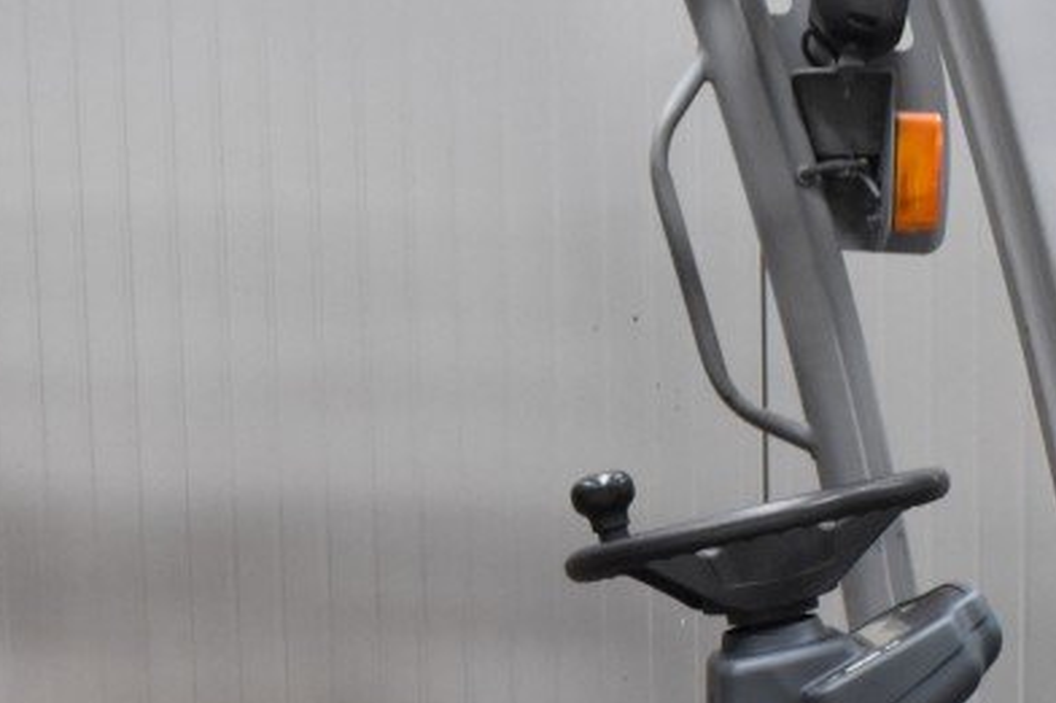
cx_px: 304
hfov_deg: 21.0
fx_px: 2830
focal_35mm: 97
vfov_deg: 13.7
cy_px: 857
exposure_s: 1/25
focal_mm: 21
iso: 1600
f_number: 5
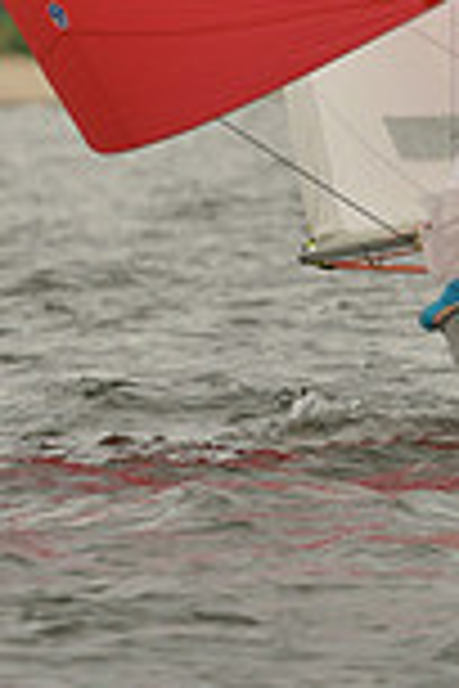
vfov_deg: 1.6
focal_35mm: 1325
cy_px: -459
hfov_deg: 1.0
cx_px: 187
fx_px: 25339
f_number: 5
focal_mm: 350
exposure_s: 1/1250
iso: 320
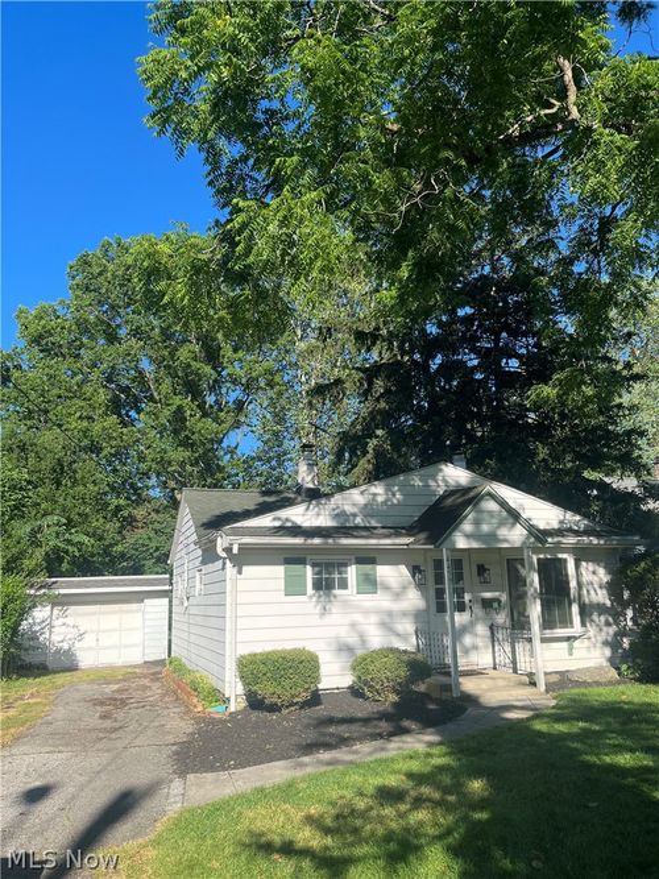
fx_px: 660
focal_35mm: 26
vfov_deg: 67.3
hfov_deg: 53.0
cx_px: 330
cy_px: 440
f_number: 1.6
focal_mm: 5.1
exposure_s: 1/2101
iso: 50
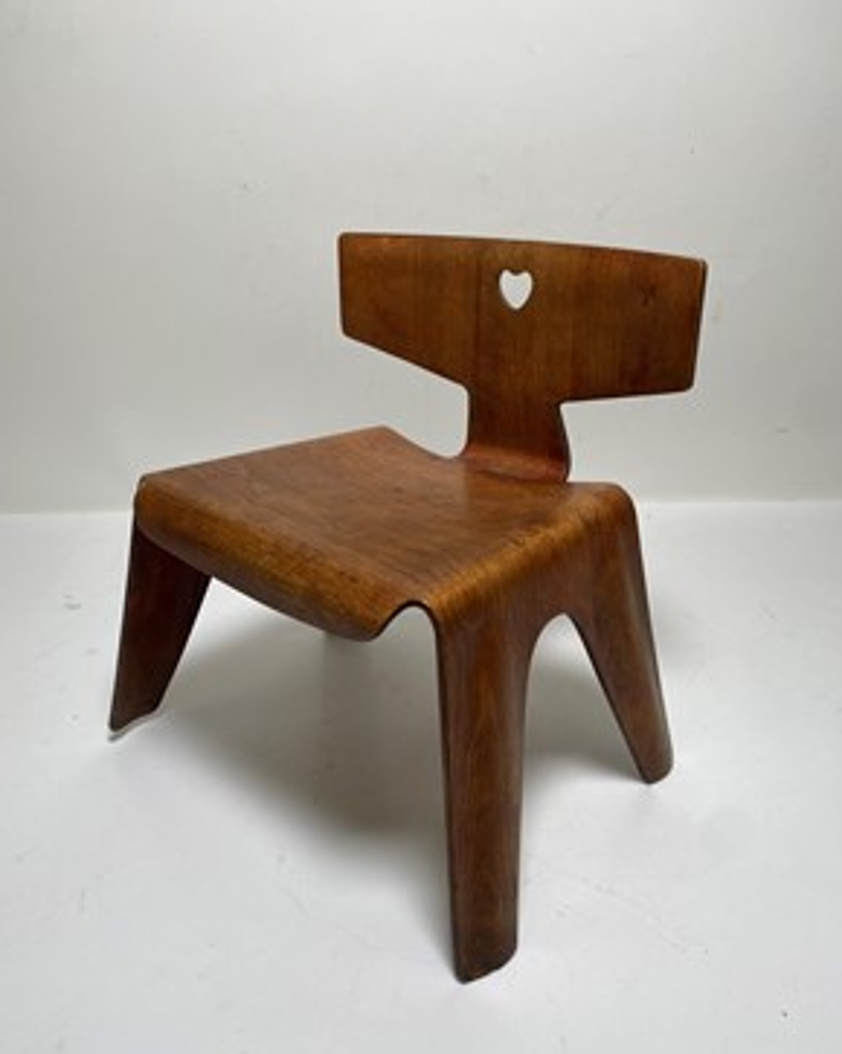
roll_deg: +1.7
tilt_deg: -25.3
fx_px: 873
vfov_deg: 62.2
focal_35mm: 28
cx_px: 424
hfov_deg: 51.5
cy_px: 526
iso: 32
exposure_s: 1/127
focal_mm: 4.25
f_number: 1.8
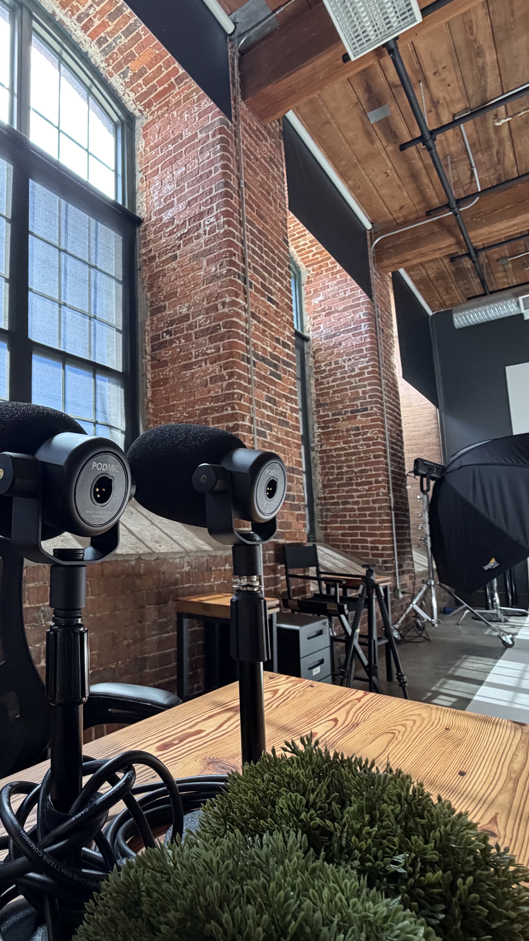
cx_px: 88
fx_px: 524
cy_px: 477
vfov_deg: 83.8
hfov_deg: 49.6
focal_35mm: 21
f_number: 2.2
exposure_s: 1/113
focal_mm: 2.22
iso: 320
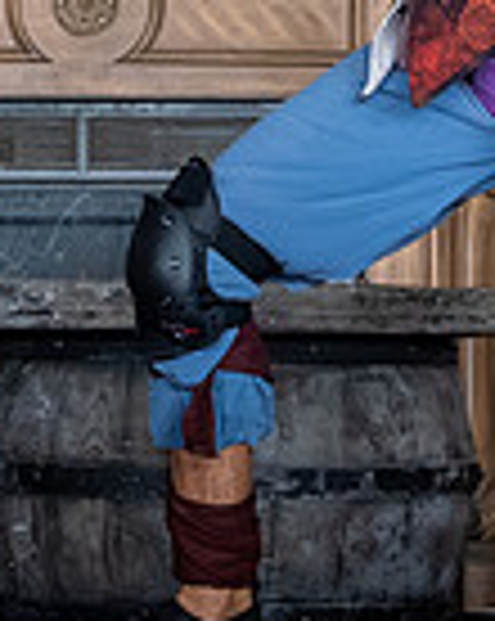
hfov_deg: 5.7
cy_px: -360
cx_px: 314
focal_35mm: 269
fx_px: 4937
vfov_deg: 7.1
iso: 8000
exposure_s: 1/320
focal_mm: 40
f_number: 5.6
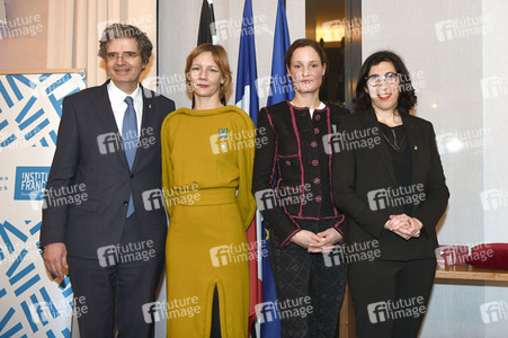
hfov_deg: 54.5
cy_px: 169
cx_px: 254
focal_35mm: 35
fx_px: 494
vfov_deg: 37.8
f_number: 3.5
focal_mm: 35
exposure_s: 1/100
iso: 1250
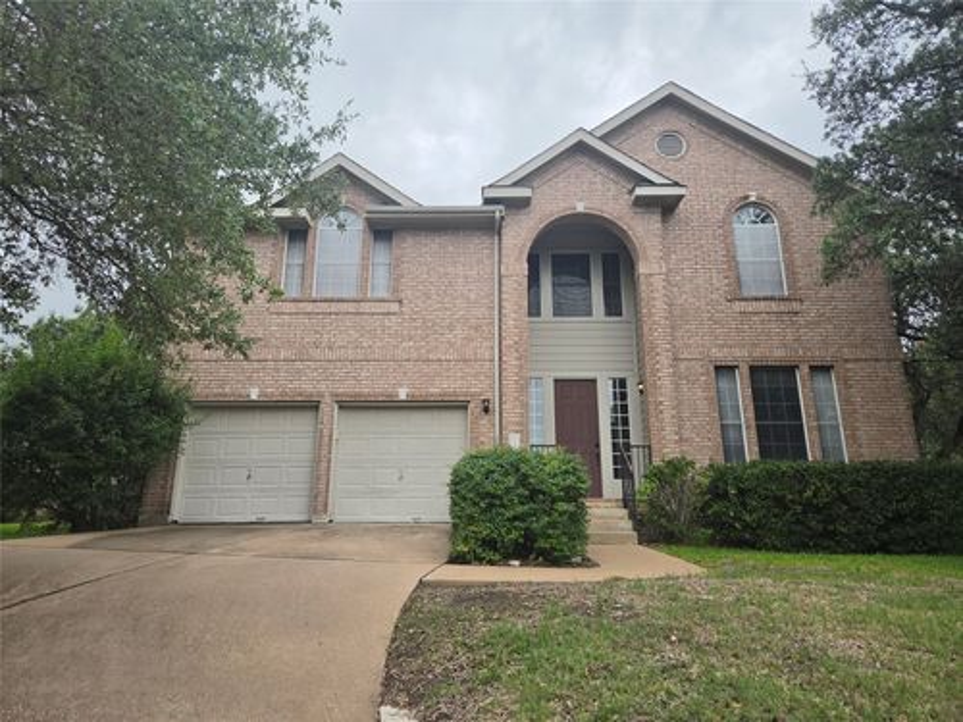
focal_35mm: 23
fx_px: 640
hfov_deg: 73.9
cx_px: 482
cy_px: 361
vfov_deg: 58.9
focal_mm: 5.4
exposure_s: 1/3126
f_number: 1.8
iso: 80
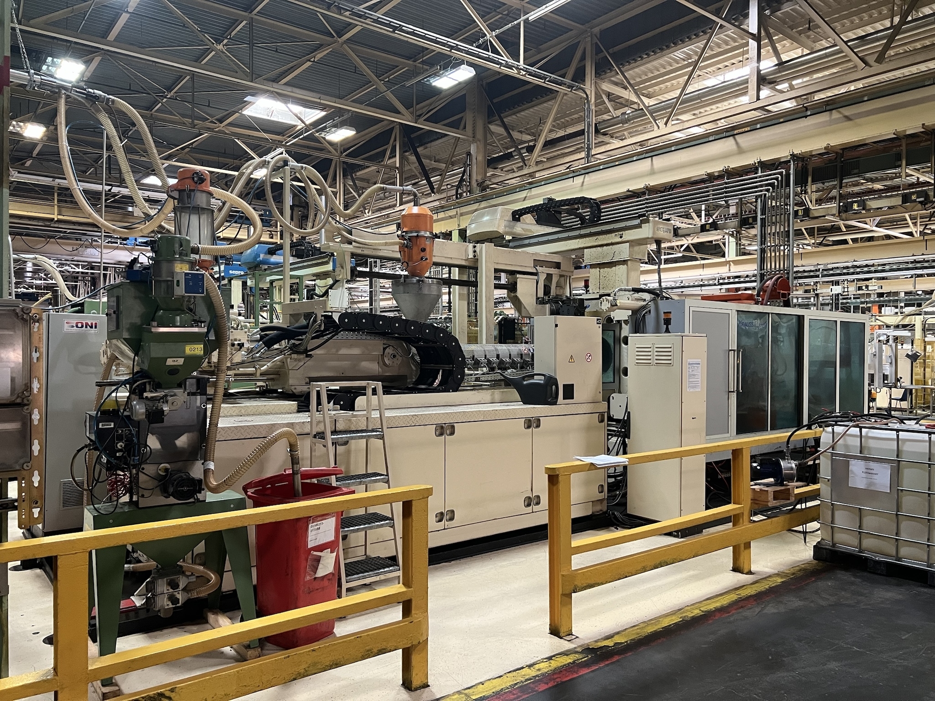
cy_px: 350
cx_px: 468
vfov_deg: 53.1
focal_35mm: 26
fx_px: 702
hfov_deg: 67.3
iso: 320
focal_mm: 5.7
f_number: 1.5
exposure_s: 1/50
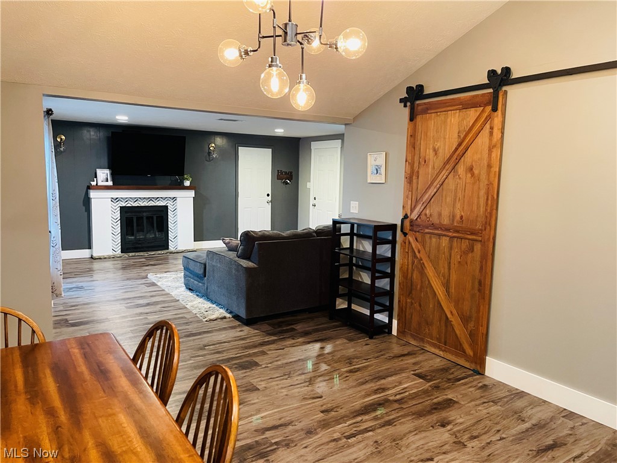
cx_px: 308
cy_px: 232
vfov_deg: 53.1
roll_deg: -0.4
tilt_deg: -6.7
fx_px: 463
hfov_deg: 67.3
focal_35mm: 26
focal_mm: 5.1
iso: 500
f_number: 1.6
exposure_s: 1/40
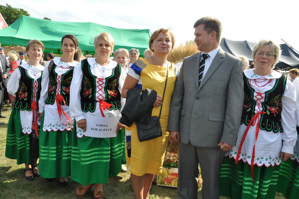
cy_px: 100
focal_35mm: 32
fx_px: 261
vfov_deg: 41.6
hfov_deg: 59.6
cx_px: 150
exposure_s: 1/250
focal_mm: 21
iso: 200
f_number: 8
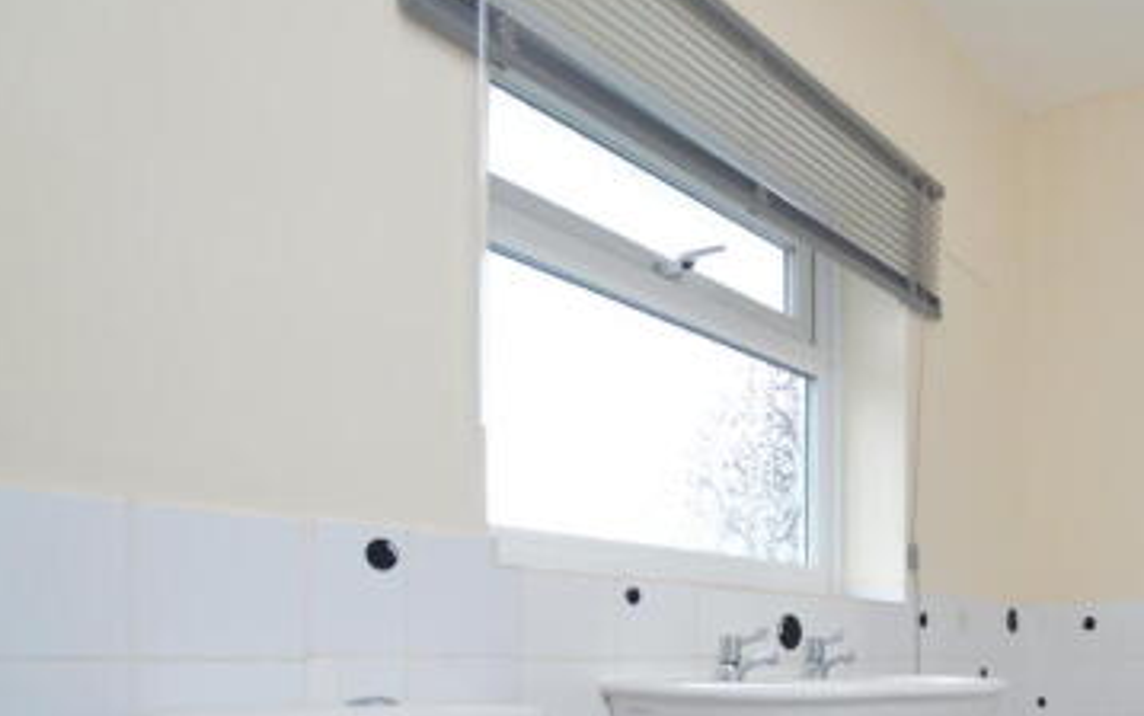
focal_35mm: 28
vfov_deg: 40.3
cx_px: 971
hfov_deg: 59.2
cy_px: 678
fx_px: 873
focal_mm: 10
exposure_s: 1/80
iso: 400
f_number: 4.5
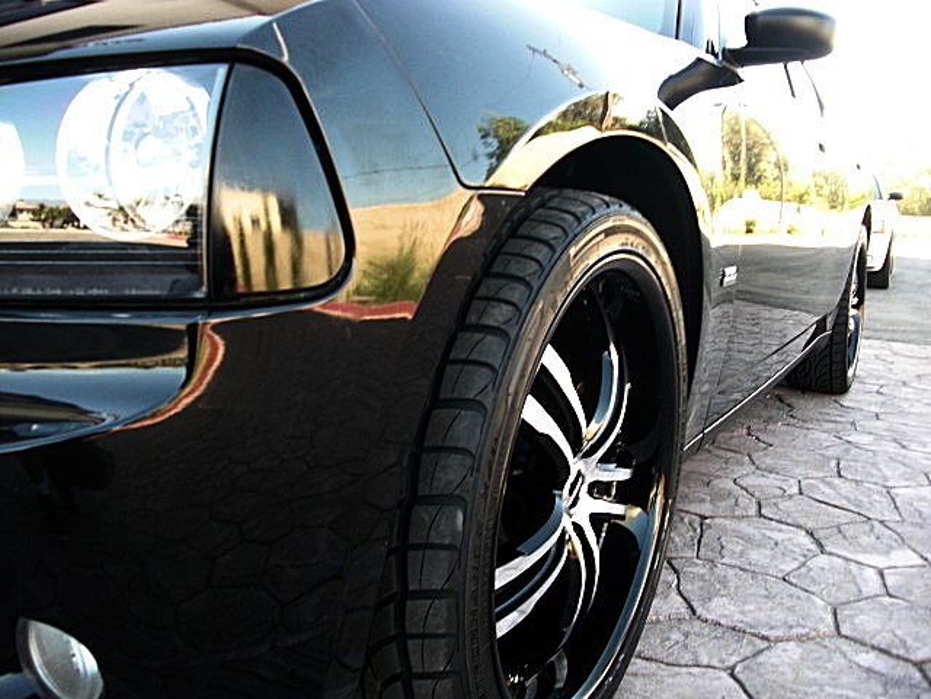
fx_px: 968
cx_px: 466
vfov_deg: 39.7
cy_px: 350
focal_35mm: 36
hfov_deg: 51.4
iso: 100
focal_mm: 6.3
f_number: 2.8
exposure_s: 1/80
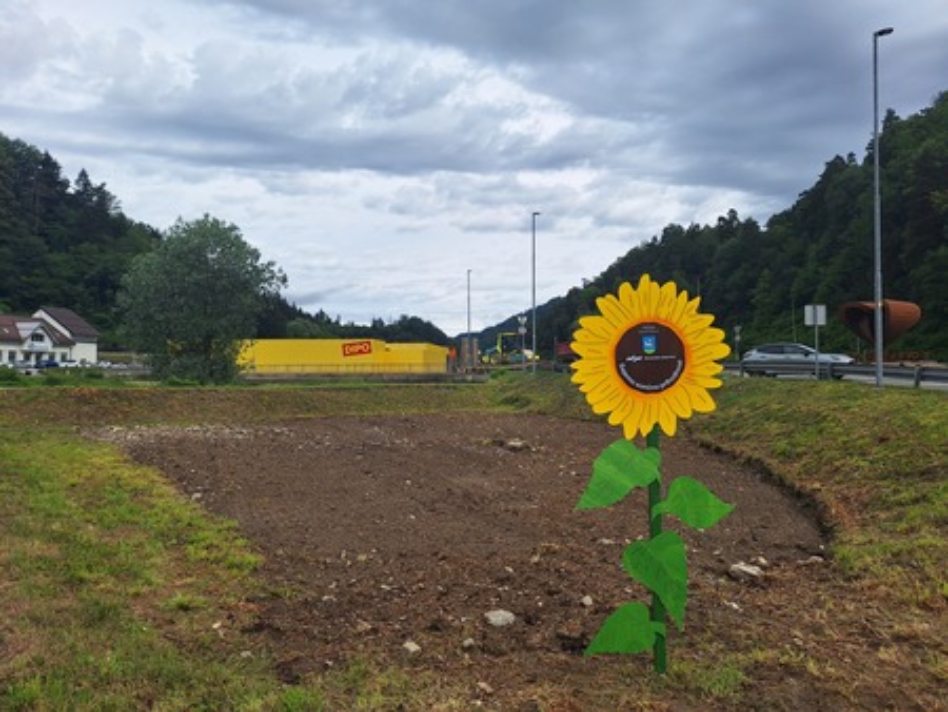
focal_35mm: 23
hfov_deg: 73.9
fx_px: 630
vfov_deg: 58.9
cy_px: 356
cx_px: 474
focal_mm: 5.54
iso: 40
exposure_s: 1/2445
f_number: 1.8
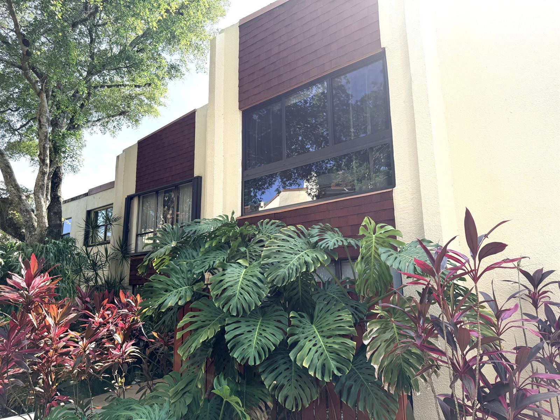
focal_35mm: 24
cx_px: 280
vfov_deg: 56.8
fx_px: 388
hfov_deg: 71.6
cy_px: 210
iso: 100
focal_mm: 6.76
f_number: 1.78
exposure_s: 1/1585
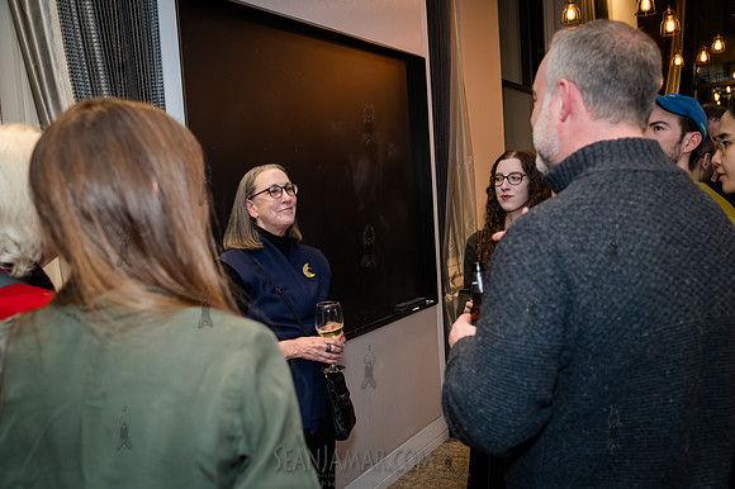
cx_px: 368
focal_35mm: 35
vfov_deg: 37.8
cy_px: 244
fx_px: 714
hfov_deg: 54.5
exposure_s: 1/200
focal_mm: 35
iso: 6400
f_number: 5
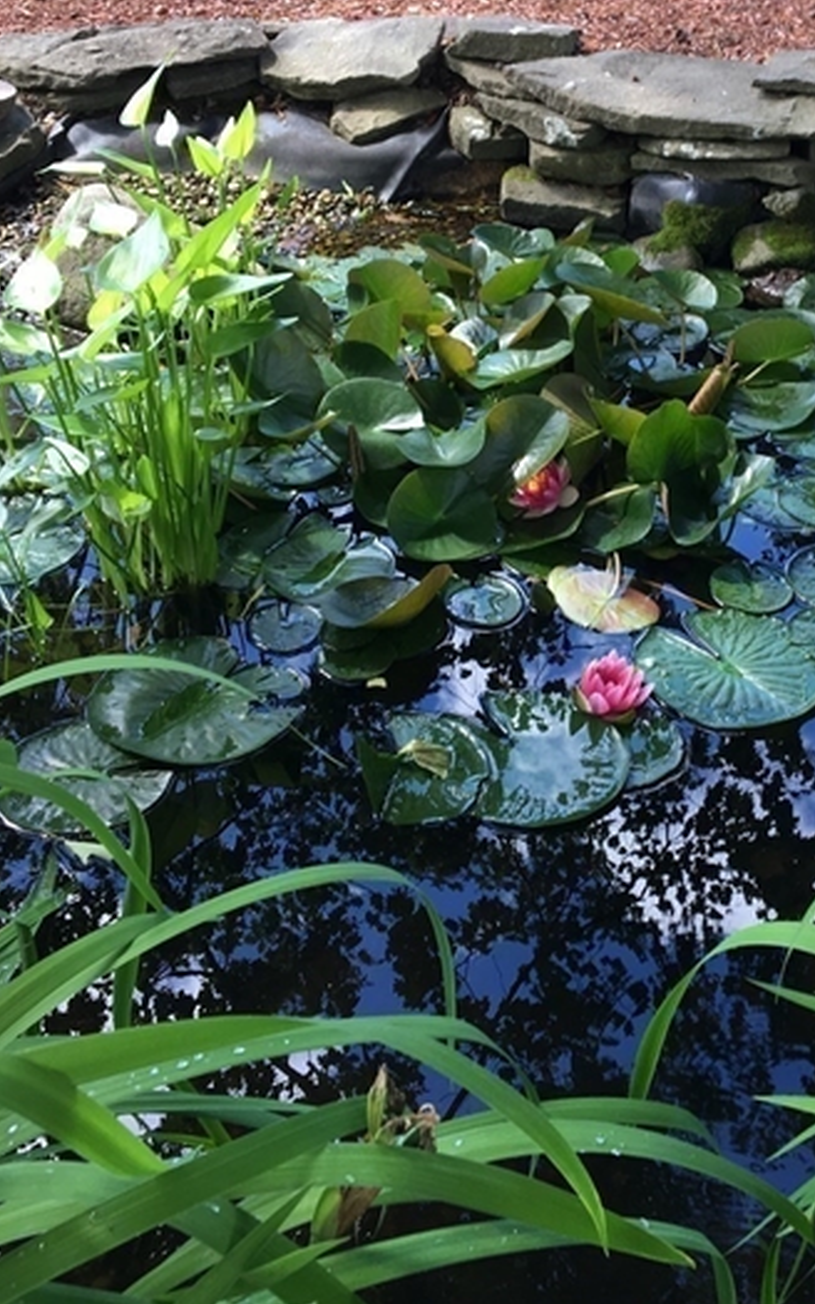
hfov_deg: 28.2
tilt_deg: -33.3
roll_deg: -3.8
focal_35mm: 45
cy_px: 544
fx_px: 1600
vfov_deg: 44.2
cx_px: 591
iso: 25
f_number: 2.2
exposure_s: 1/120
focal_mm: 4.15
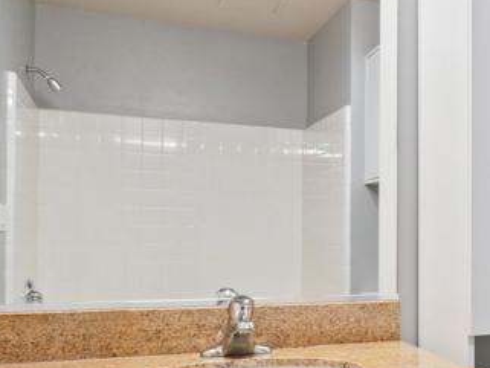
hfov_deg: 35.8
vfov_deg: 31.3
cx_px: 524
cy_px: 248
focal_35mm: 46
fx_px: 651
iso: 100
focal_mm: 10
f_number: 8
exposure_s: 1/6
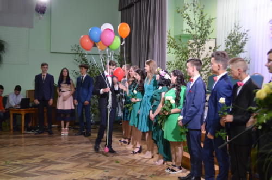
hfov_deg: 41.2
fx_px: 362
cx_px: 136
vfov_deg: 27.9
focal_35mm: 48
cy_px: 90
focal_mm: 32
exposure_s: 1/30
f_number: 4.8
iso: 1100
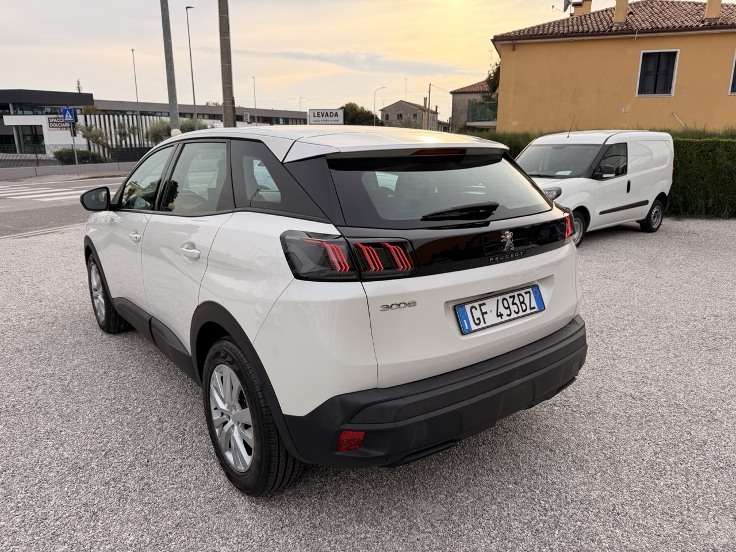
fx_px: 510
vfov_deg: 56.8
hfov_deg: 71.6
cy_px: 276
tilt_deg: -14.9
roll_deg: -0.1
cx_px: 368
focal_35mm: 24
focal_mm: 6.76
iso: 80
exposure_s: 1/1464
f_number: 1.78
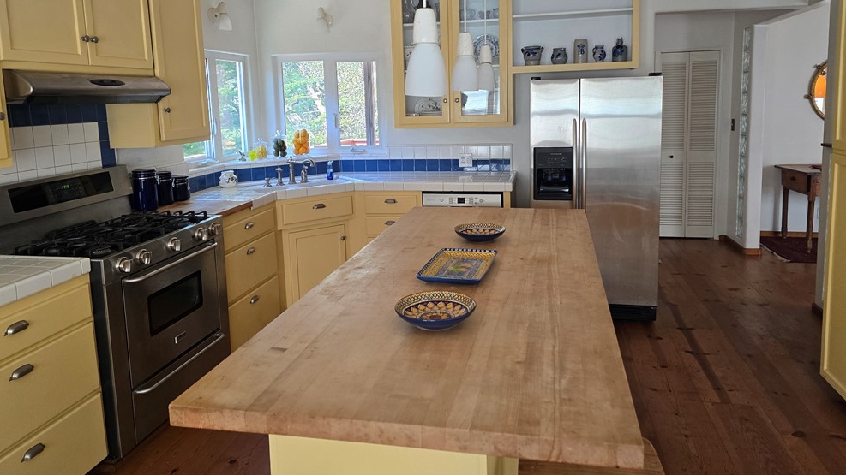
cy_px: 171
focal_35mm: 26
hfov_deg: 71.9
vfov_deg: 43.9
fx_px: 583
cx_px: 420
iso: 200
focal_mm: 6.3
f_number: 1.7
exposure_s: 1/180
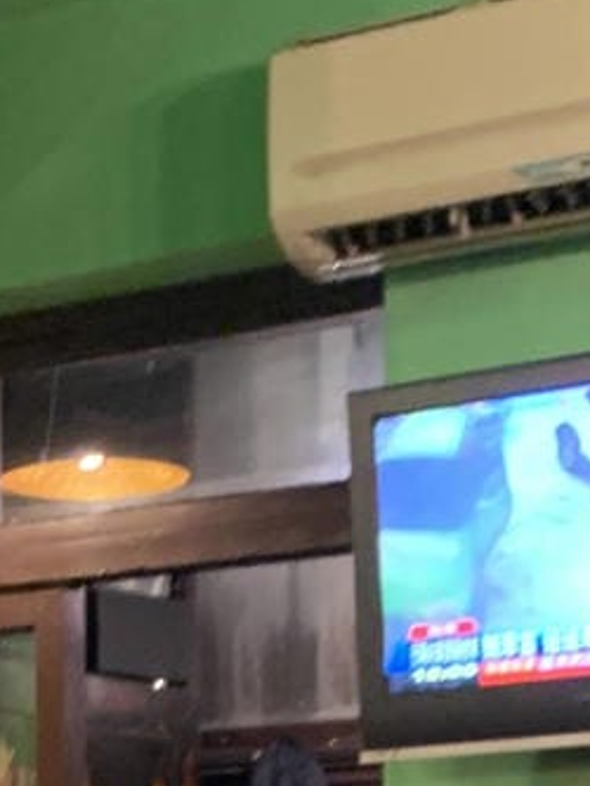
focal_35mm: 125
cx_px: 106
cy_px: 1419
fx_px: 2839
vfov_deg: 14.0
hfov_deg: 11.8
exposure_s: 1/30
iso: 500
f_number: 1.8
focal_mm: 4.25
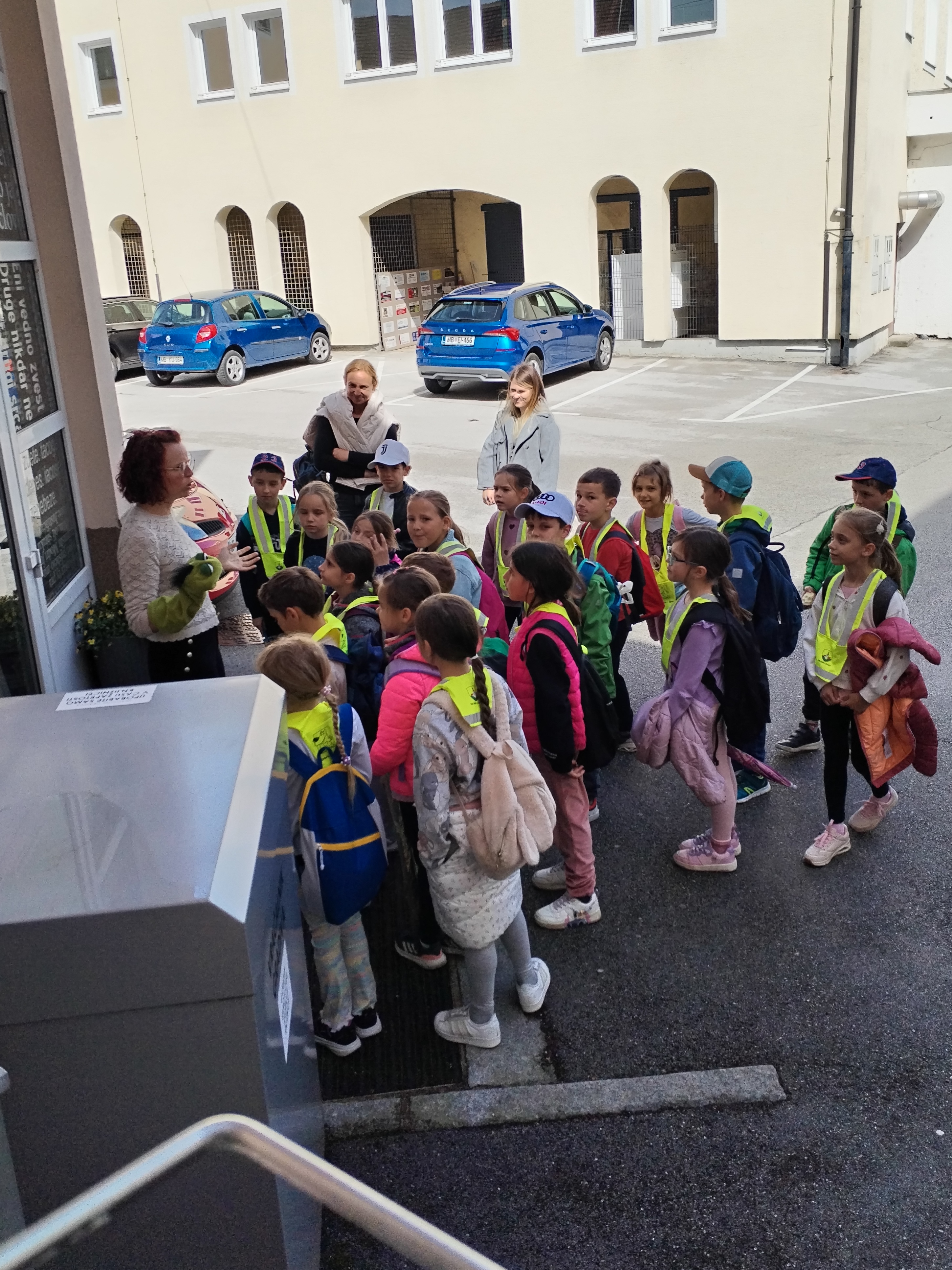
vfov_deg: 58.2
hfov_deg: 45.4
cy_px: 573
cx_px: 504
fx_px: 1137
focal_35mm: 31
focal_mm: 4.75
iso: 100
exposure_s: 1/997
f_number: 1.8
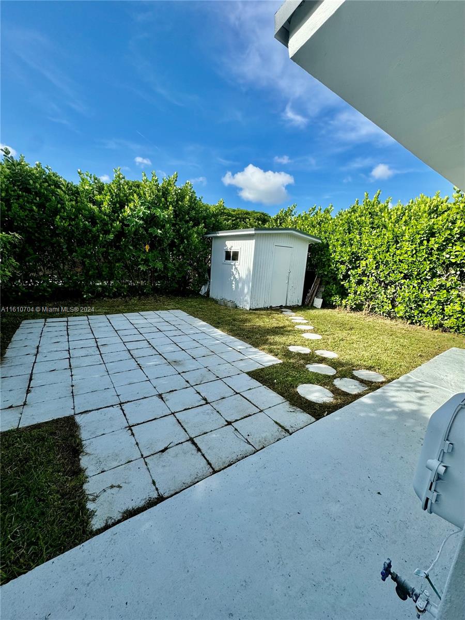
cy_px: 310
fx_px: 251
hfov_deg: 85.7
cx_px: 232
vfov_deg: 102.1
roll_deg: -2.0
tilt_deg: -11.5
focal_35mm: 14
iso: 40
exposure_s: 1/1094
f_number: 2.2
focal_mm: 2.22
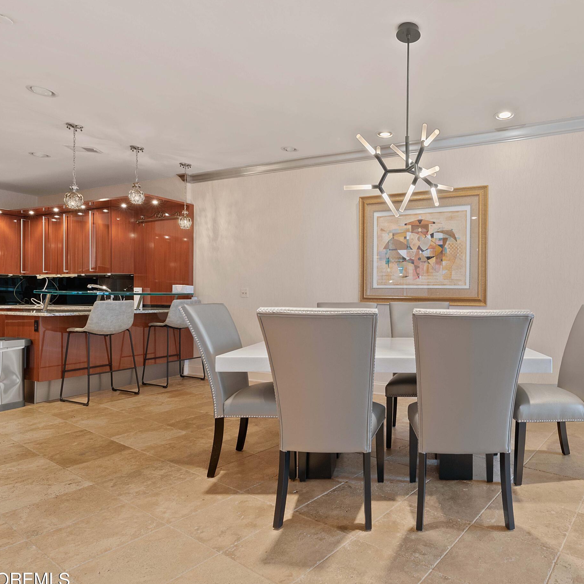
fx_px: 401
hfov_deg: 69.6
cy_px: 288
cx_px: 401
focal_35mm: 21
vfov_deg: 72.1
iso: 400
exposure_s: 1/1.67
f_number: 11
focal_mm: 15
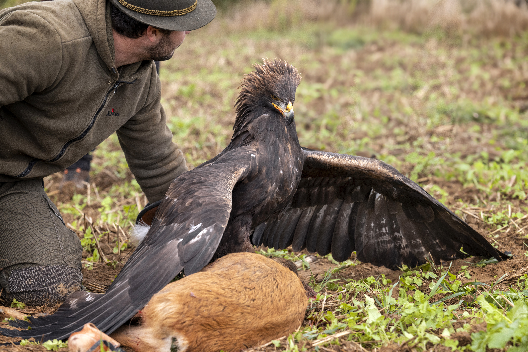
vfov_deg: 13.0
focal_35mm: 105
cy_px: 176
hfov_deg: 19.5
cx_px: 264
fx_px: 1540
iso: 720
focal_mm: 105
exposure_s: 1/500
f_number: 5
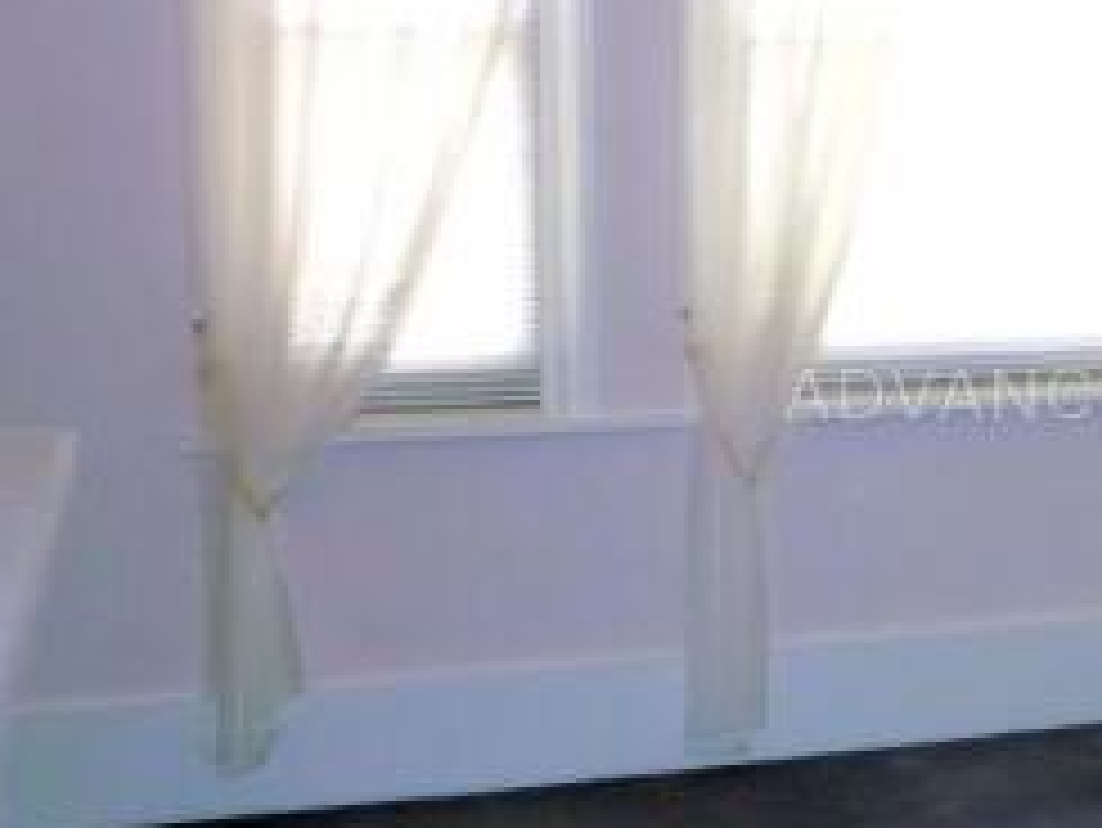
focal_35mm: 69
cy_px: 452
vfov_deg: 21.3
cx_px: 1203
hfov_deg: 26.1
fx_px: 2198
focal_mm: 5.2
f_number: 3.3
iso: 125
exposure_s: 1/30
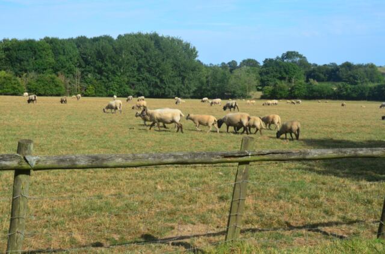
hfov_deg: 30.6
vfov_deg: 20.5
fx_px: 704
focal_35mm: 66
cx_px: 192
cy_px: 127
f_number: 22
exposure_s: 1/400
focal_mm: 44
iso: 1250
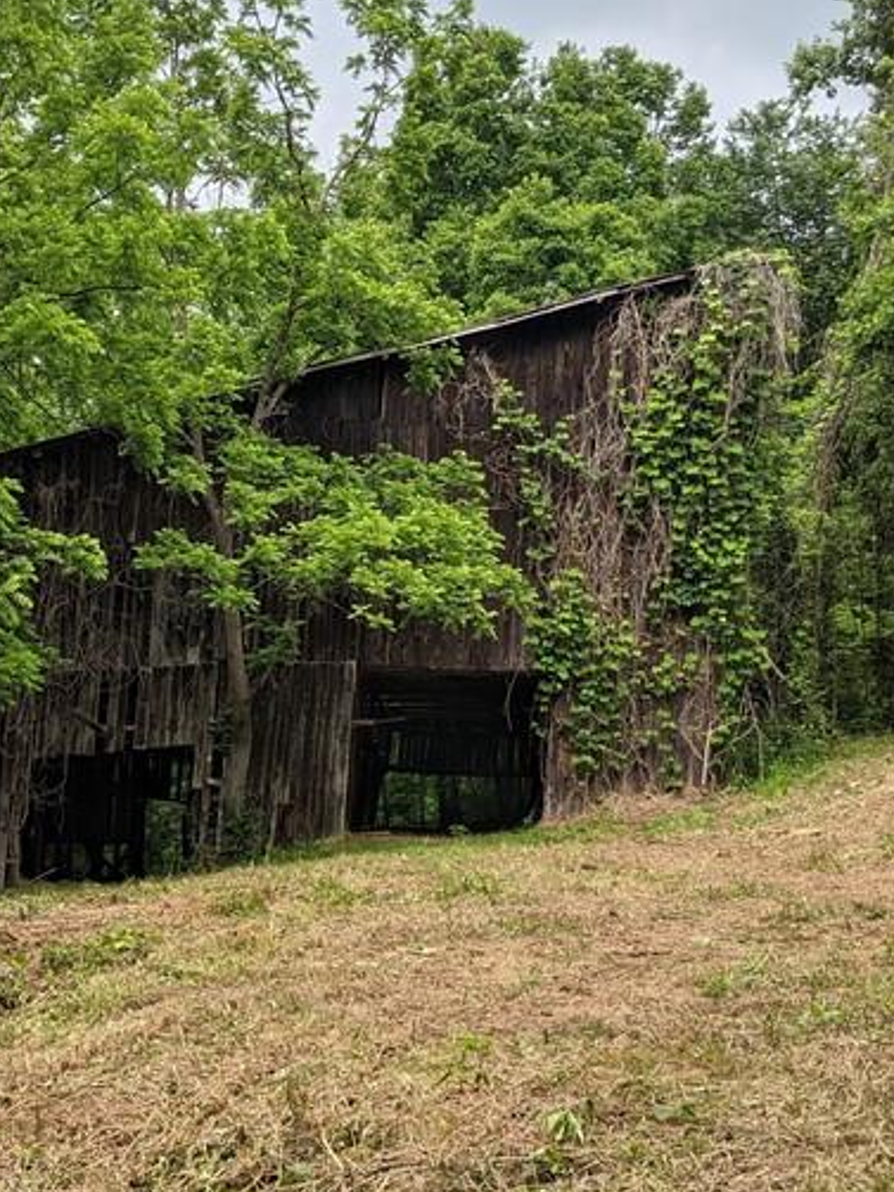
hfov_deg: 26.4
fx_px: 1895
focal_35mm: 55
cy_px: 569
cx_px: 275
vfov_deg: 34.9
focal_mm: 4.44
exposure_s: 1/1170
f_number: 1.8
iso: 51
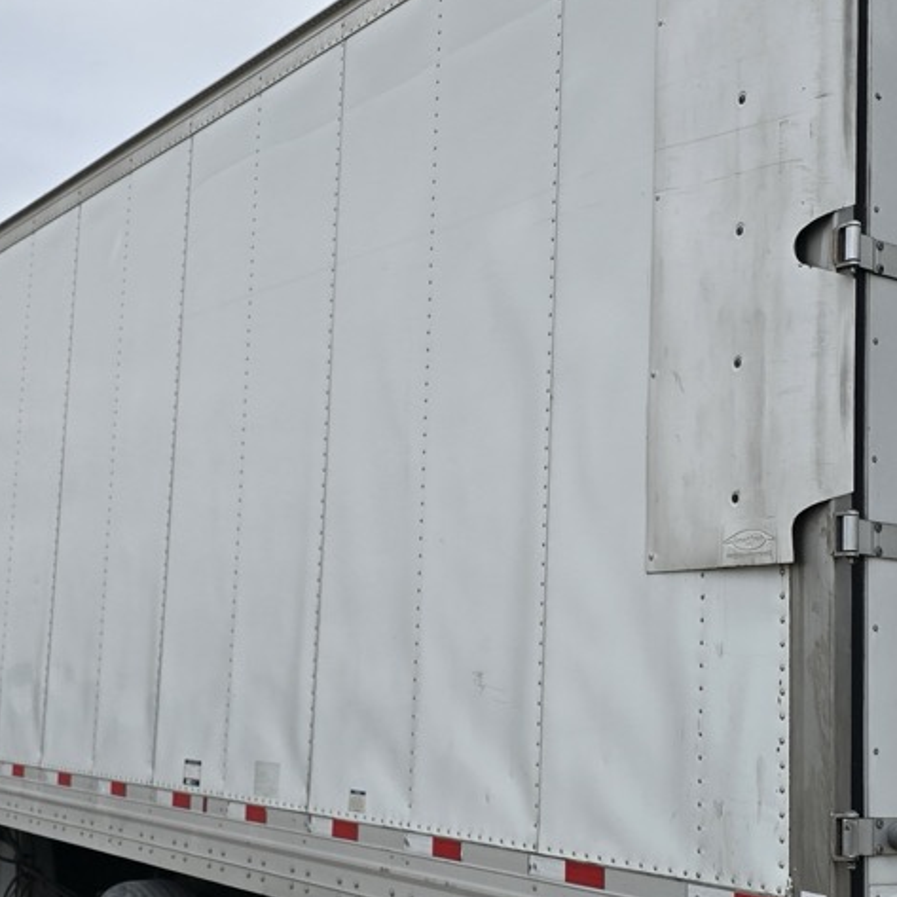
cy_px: 503
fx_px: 1612
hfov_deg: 31.0
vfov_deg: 31.1
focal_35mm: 55
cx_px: 518
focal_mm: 6.3
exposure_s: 1/341
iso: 12
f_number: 1.7
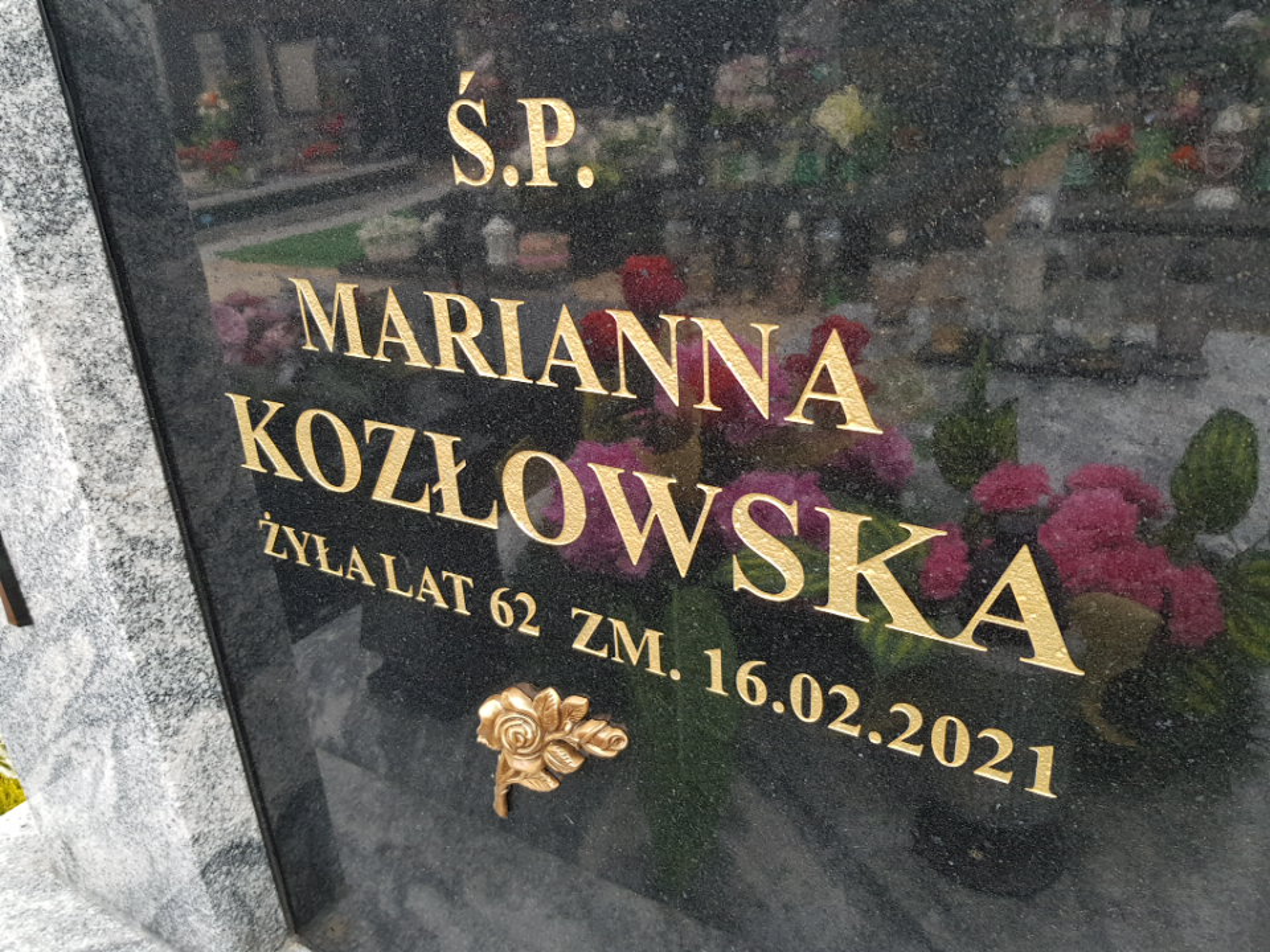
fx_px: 954
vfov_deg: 53.1
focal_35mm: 26
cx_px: 635
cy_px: 476
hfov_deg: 67.3
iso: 50
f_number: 1.7
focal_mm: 4.2
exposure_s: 1/100
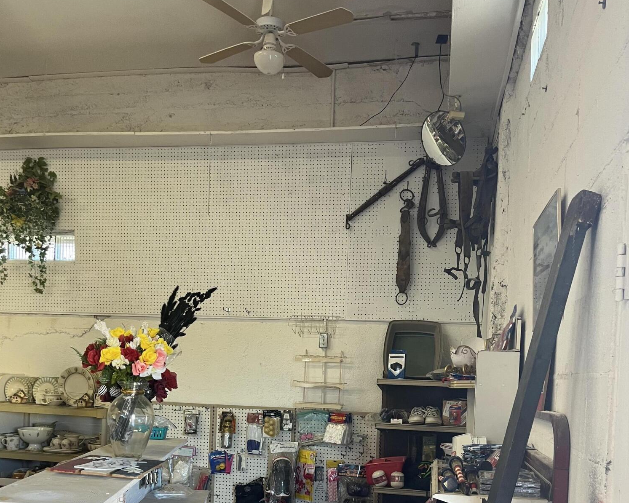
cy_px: 396
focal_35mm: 34
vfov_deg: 41.6
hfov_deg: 52.9
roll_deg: -0.9
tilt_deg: -0.7
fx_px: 633
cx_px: 314
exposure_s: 1/60
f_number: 1.6
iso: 100
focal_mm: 5.1
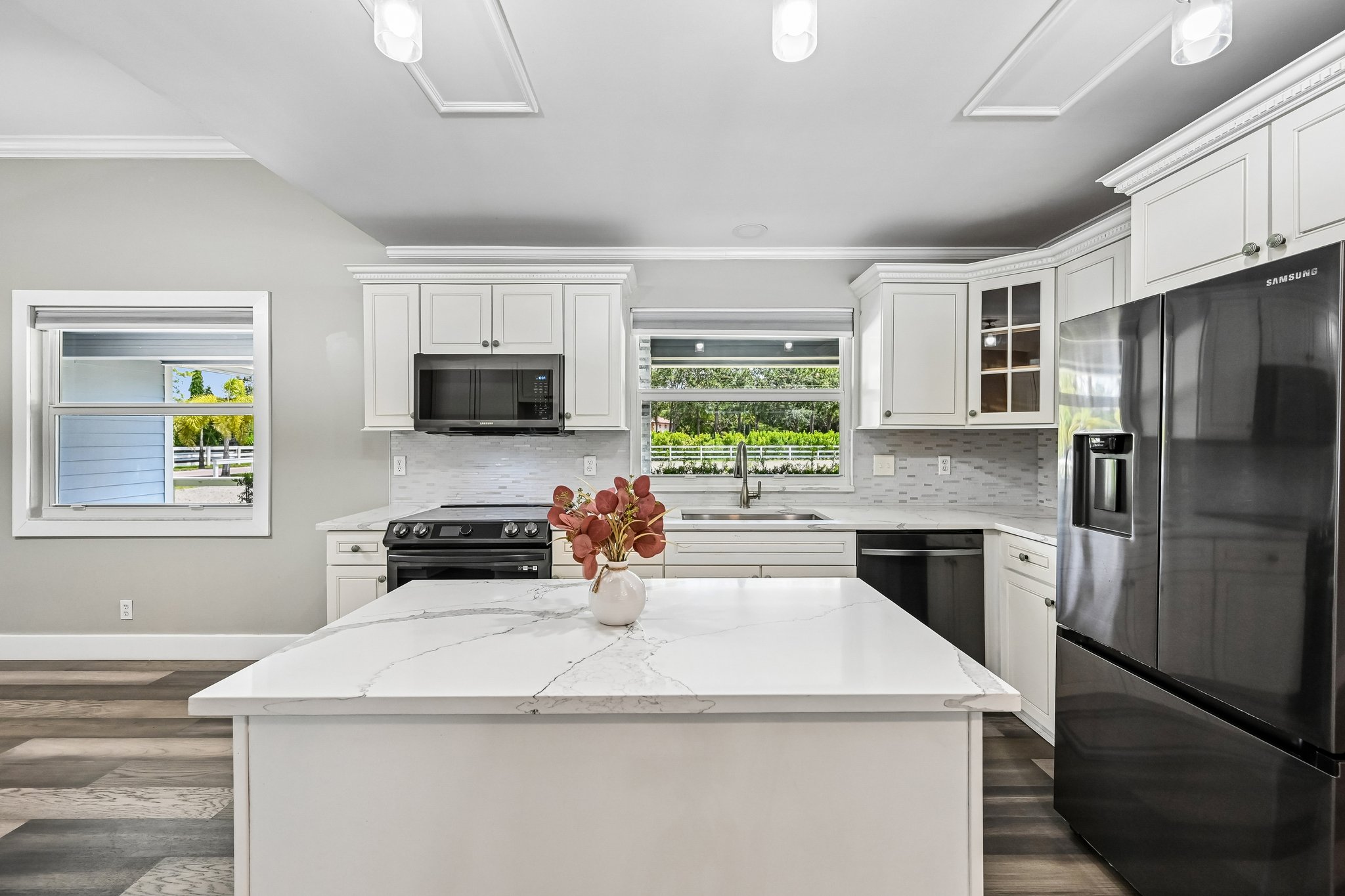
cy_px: 448
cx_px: 672
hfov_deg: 104.3
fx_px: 523
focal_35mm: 14
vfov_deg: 81.2
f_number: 8
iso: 2500
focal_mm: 14
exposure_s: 1/640
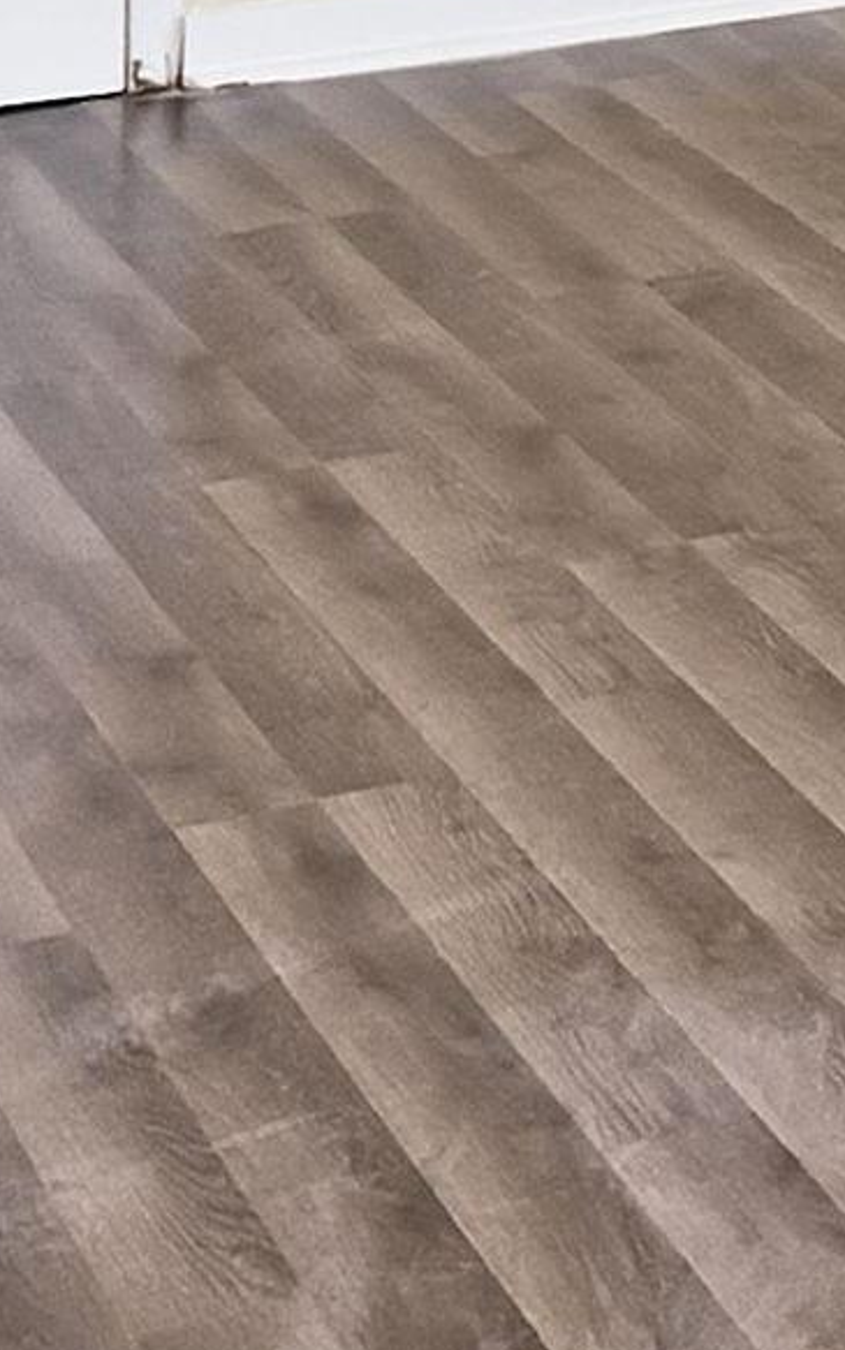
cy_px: -433
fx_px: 4931
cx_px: 2222
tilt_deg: -9.6
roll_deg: +0.3
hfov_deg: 8.7
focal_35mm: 134
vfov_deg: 14.9
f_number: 1.8
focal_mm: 6.8
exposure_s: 1/173
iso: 200
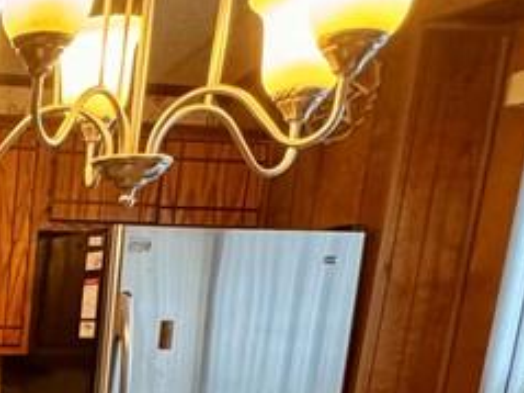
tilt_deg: -13.5
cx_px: -252
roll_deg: -1.8
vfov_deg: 22.0
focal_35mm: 60
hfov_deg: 25.0
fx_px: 908
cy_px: 505
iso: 320
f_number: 2.2
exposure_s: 1/60
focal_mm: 2.22
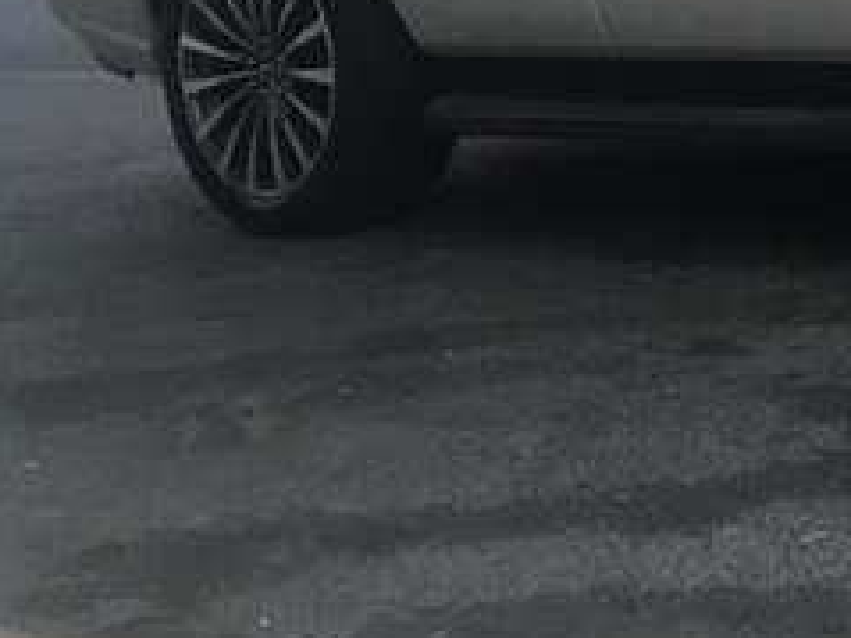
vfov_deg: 17.5
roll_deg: +3.8
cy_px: -141
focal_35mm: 80
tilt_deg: -1.0
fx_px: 1966
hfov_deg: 21.7
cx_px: 1143
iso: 100
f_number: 2.2
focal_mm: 4.15
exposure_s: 1/33
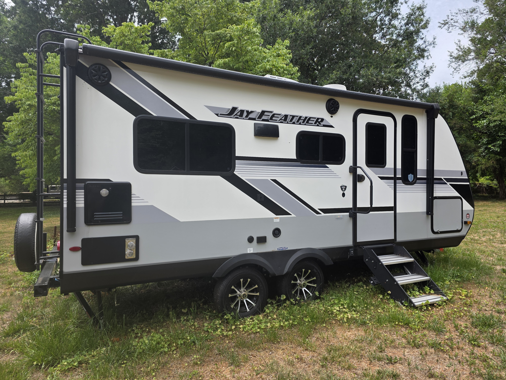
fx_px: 336
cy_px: 190
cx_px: 253
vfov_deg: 58.9
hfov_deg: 73.9
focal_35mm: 23
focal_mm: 6.3
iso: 80
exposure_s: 1/2586
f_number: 1.7
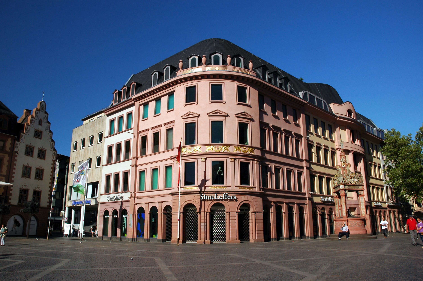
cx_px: 212
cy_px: 140
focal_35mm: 27
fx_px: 317
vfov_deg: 47.8
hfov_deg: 67.4
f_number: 8
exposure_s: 1/250
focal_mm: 18
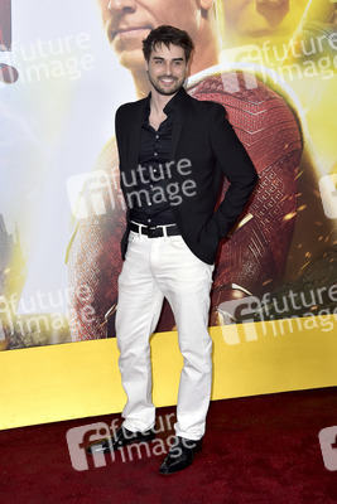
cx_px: 168
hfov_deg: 24.2
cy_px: 252
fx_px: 786
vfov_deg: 35.6
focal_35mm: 56
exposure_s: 1/250
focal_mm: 56
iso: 400
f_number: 6.3
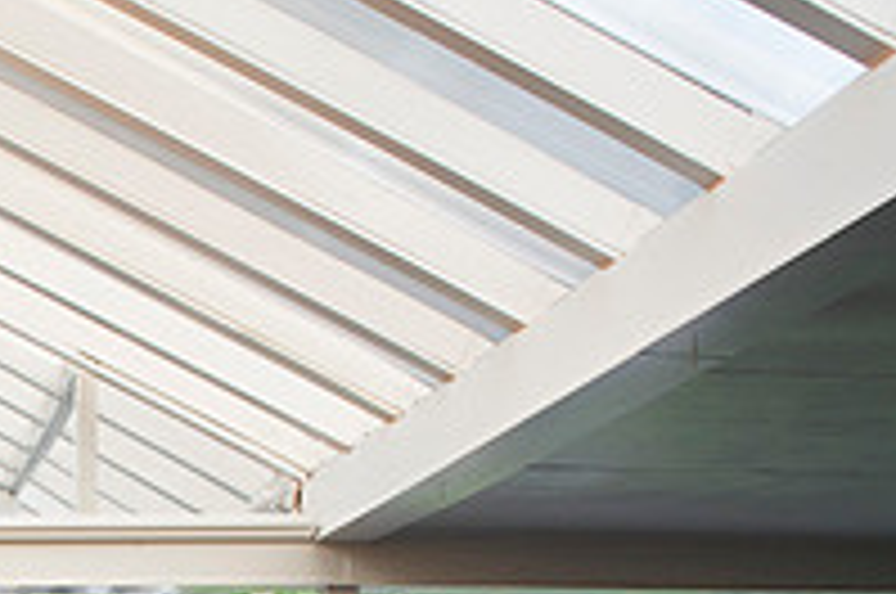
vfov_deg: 17.9
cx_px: -158
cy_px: 819
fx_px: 1739
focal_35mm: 70
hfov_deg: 26.0
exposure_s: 1/100
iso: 800
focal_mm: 24
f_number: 5
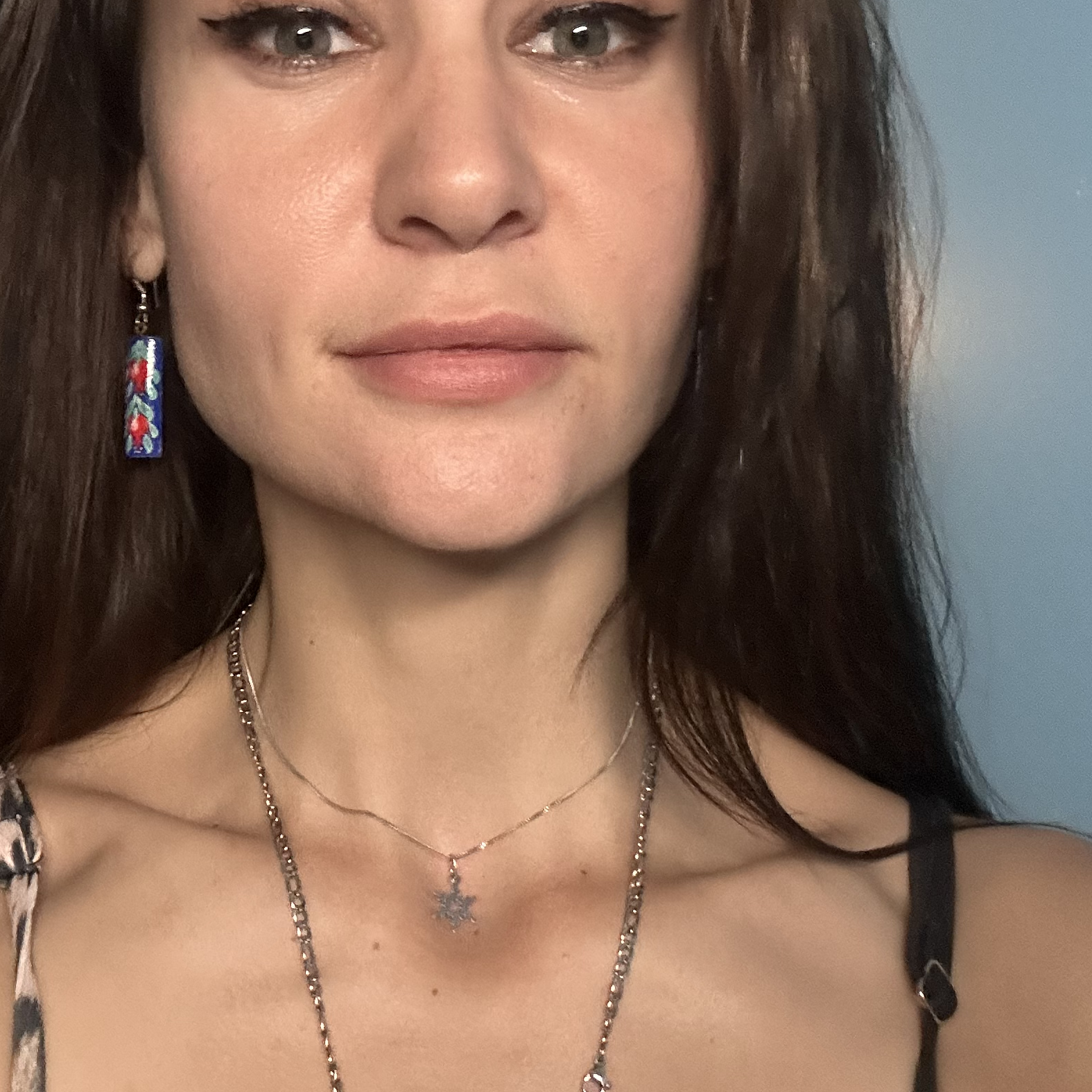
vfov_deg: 32.8
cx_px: 375
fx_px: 1856
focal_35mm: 52
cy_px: 535
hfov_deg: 32.5
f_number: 1.9
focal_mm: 2.69
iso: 320
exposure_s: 1/40
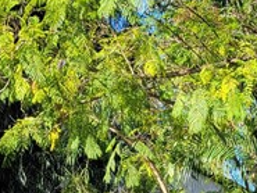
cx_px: 165
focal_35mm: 144
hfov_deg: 13.7
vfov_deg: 9.7
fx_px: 1070
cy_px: 371
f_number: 1.8
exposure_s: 1/688
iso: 40
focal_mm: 5.4
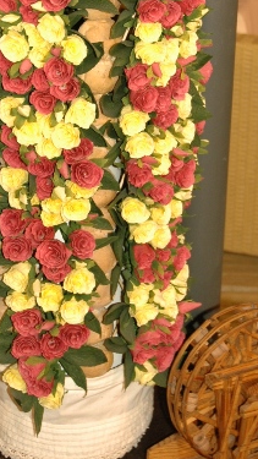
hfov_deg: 12.5
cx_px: 163
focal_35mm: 97
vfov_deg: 21.5
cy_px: 53
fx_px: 1181
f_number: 4
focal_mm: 29
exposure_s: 1/60
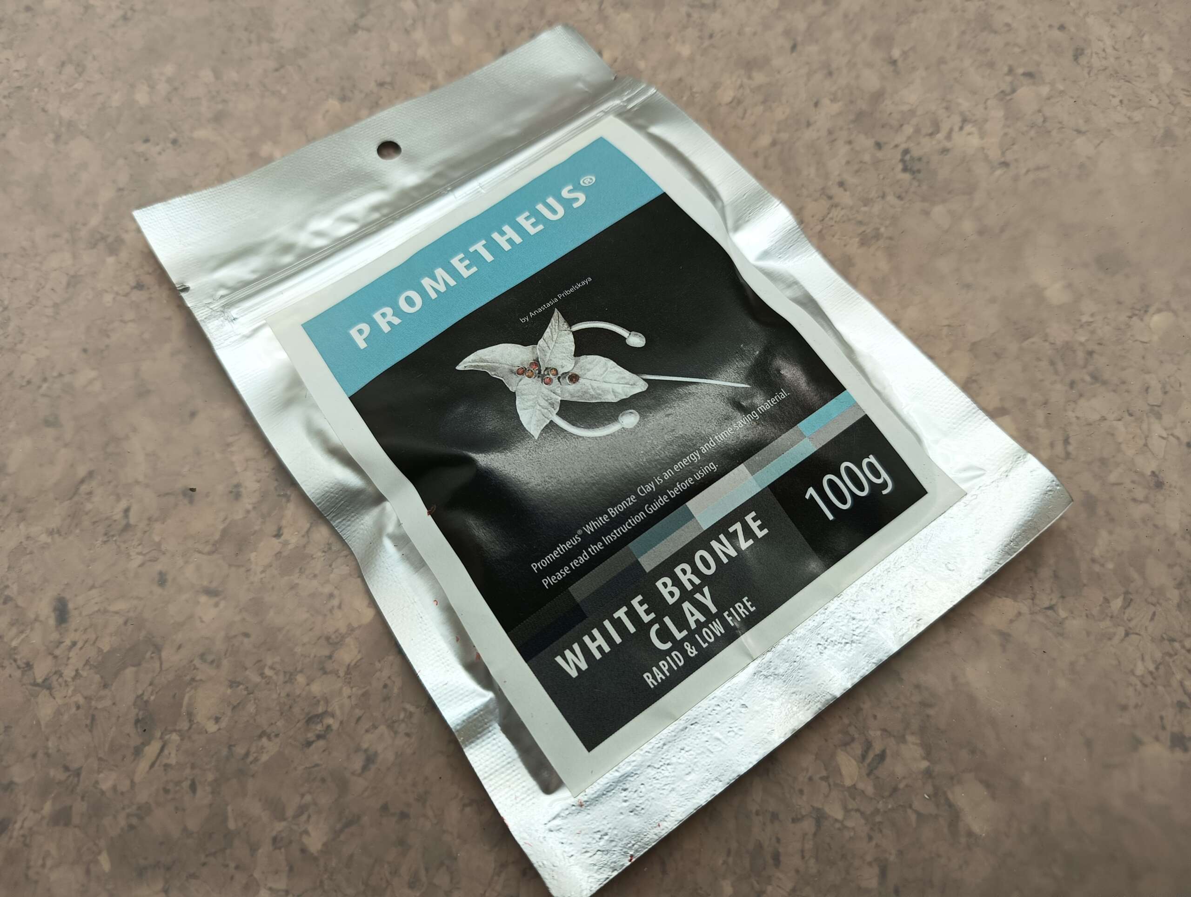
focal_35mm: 23
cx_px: 596
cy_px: 448
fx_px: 793
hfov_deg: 73.8
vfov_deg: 59.0
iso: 125
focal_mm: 6.06
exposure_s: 1/100
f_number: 1.69
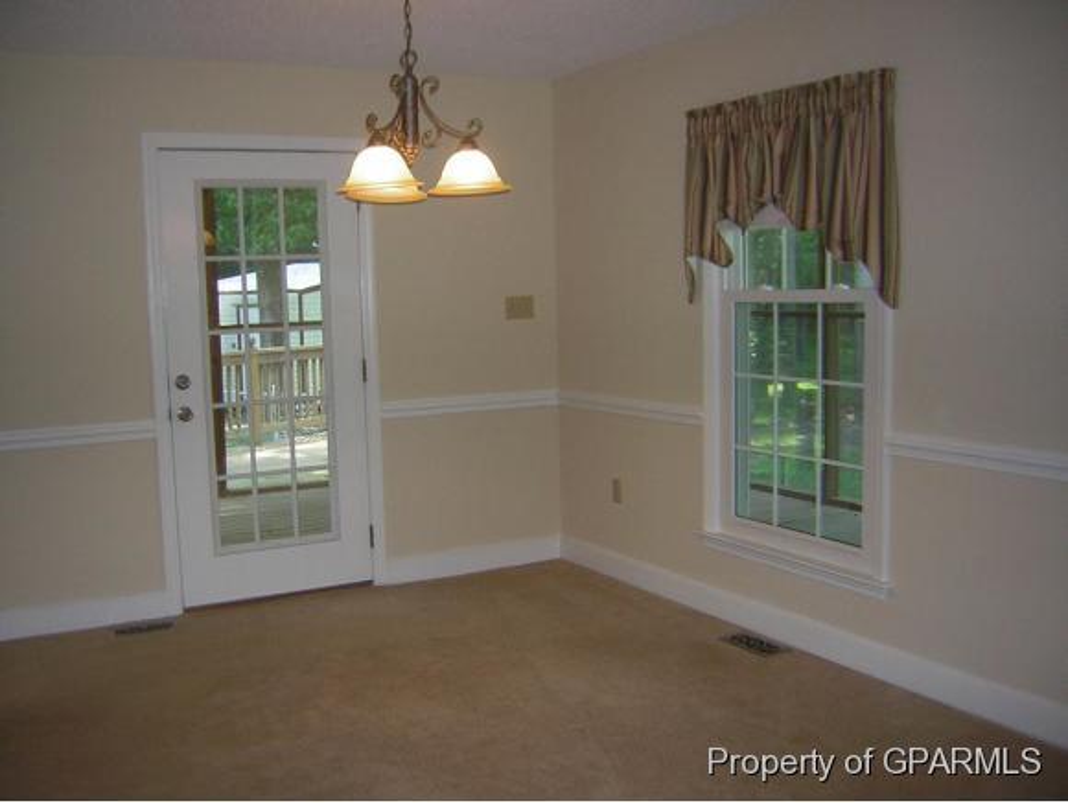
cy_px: 402
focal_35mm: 36
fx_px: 1112
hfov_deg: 51.3
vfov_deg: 39.7
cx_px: 534
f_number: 2.6
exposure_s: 1/60.1
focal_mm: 4.7
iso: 61
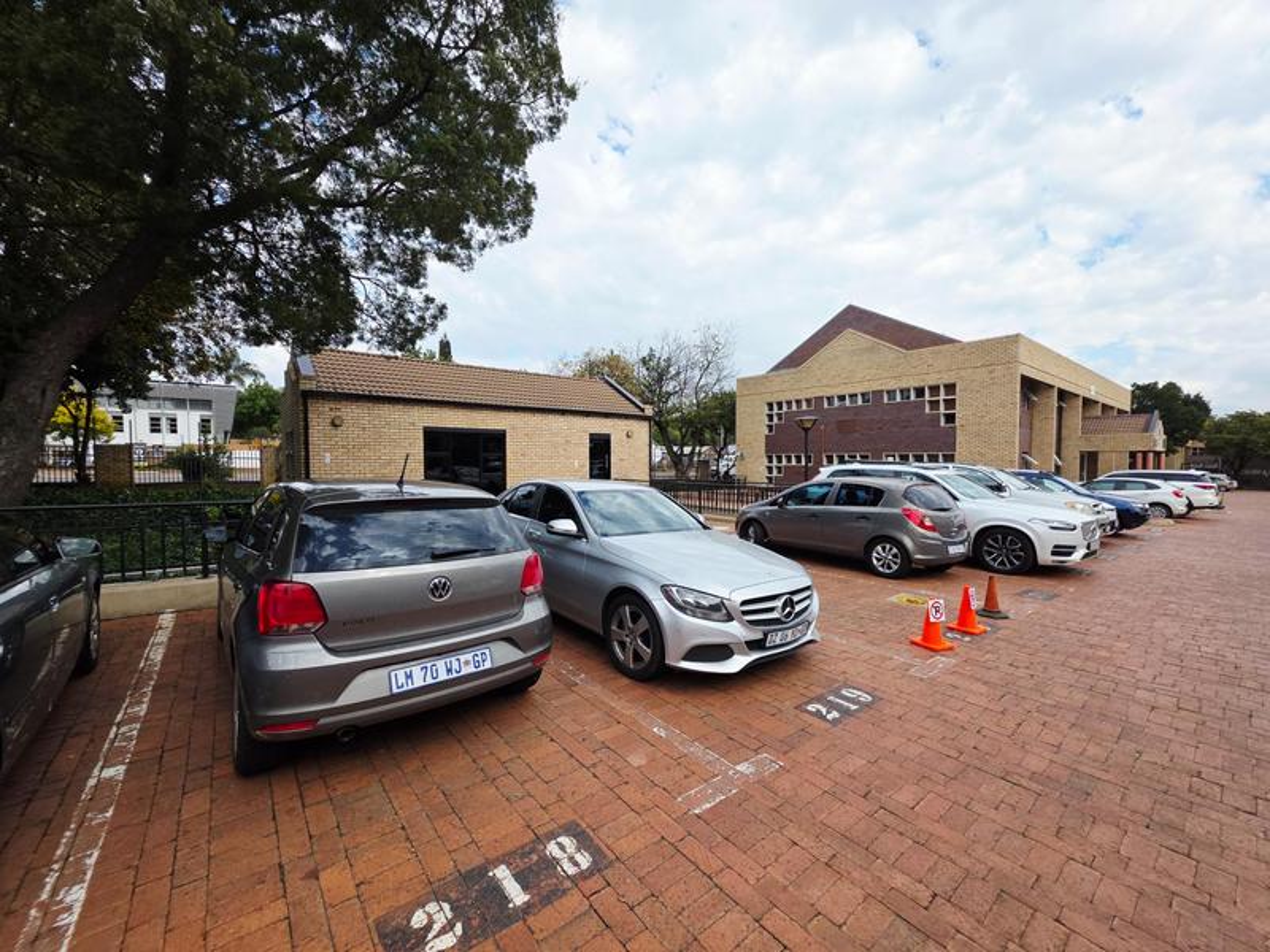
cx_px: 635
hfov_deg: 106.2
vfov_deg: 89.9
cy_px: 476
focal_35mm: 13
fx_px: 477
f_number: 1.9
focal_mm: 2.2
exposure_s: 1/1497
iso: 40
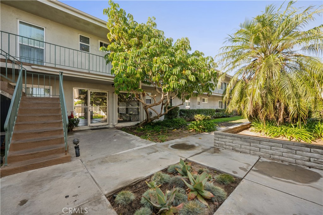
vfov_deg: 81.1
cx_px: 162
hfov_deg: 104.3
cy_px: 108
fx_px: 126
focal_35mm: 14
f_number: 14
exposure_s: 1/15
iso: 100
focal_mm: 14
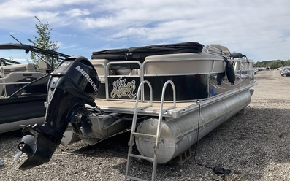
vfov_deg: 40.5
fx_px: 245
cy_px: 104
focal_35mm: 31
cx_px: 145
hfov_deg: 61.2
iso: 25
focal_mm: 3
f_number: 1.8
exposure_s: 1/1577
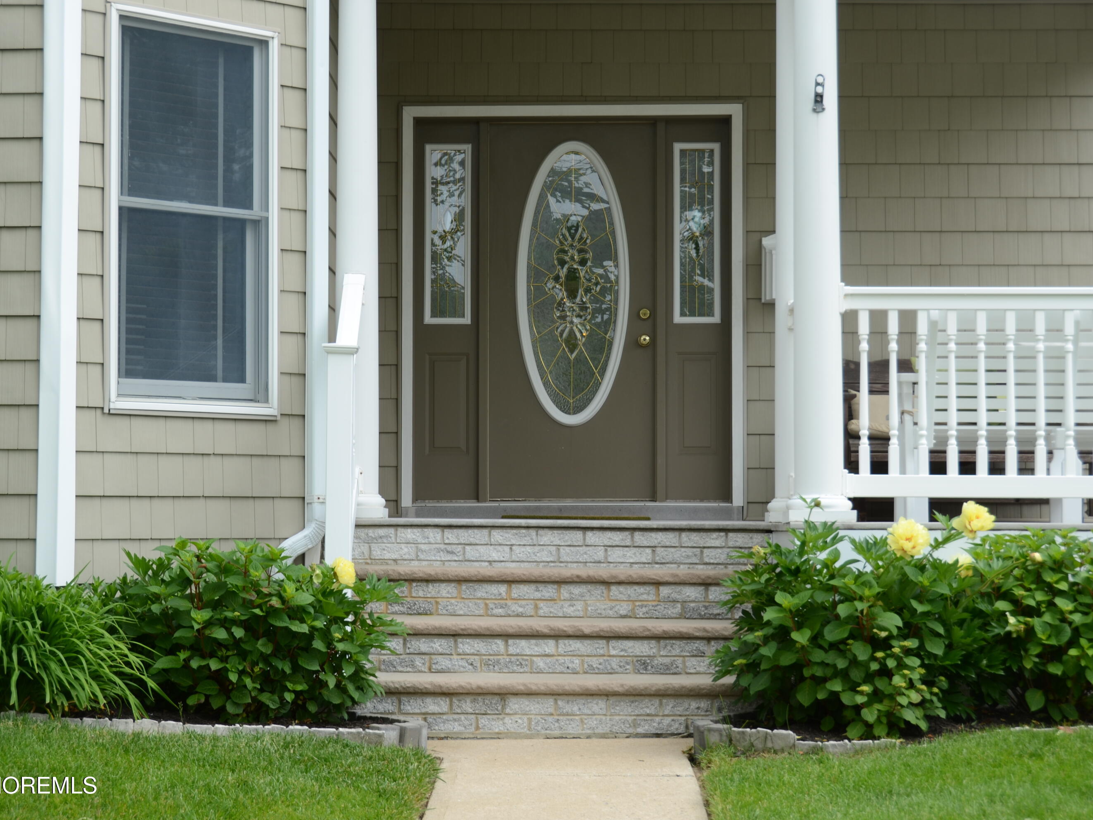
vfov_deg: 20.4
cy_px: 411
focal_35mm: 72
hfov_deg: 27.0
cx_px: 528
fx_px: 2273
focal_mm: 44
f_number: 7.1
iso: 100
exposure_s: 1/160
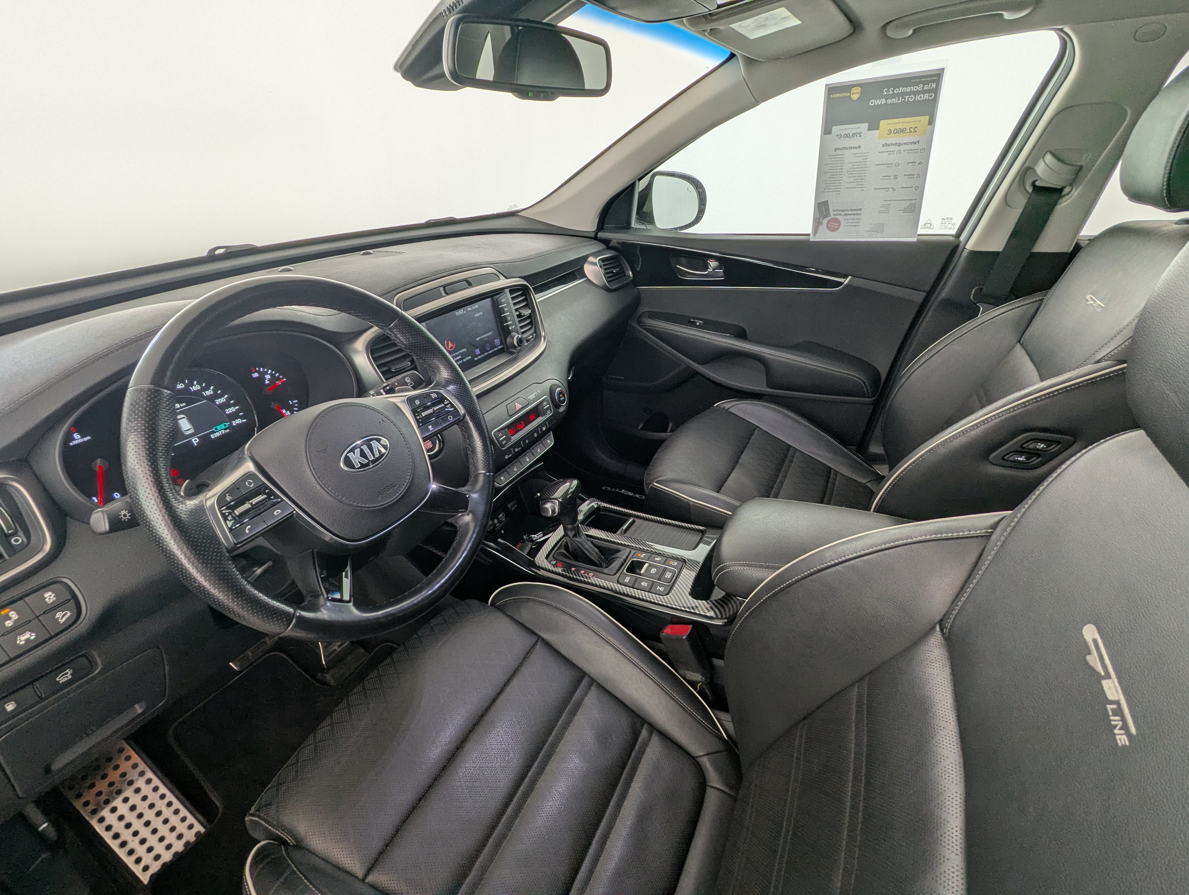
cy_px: 448
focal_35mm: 16
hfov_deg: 94.4
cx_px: 594
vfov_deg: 78.2
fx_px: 550
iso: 40
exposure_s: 1/60.2
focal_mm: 2.35
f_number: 2.2
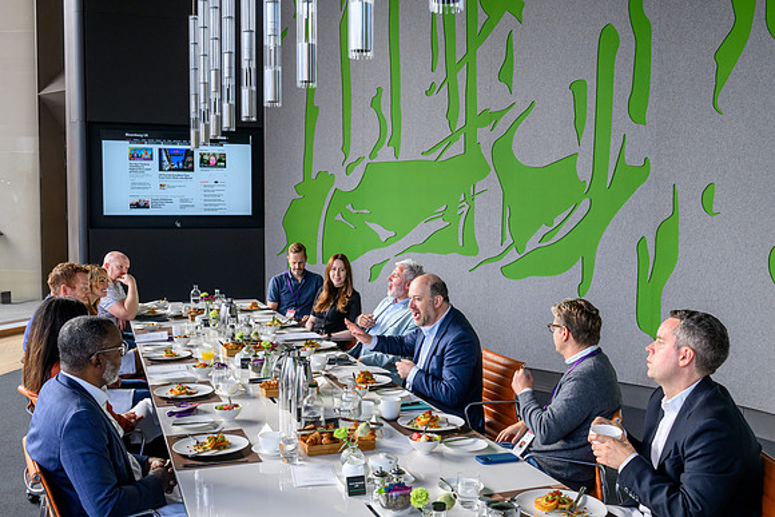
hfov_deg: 53.5
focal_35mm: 36
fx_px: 770
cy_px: 258
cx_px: 388
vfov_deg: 37.1
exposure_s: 1/125
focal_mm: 35
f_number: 8
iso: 1000
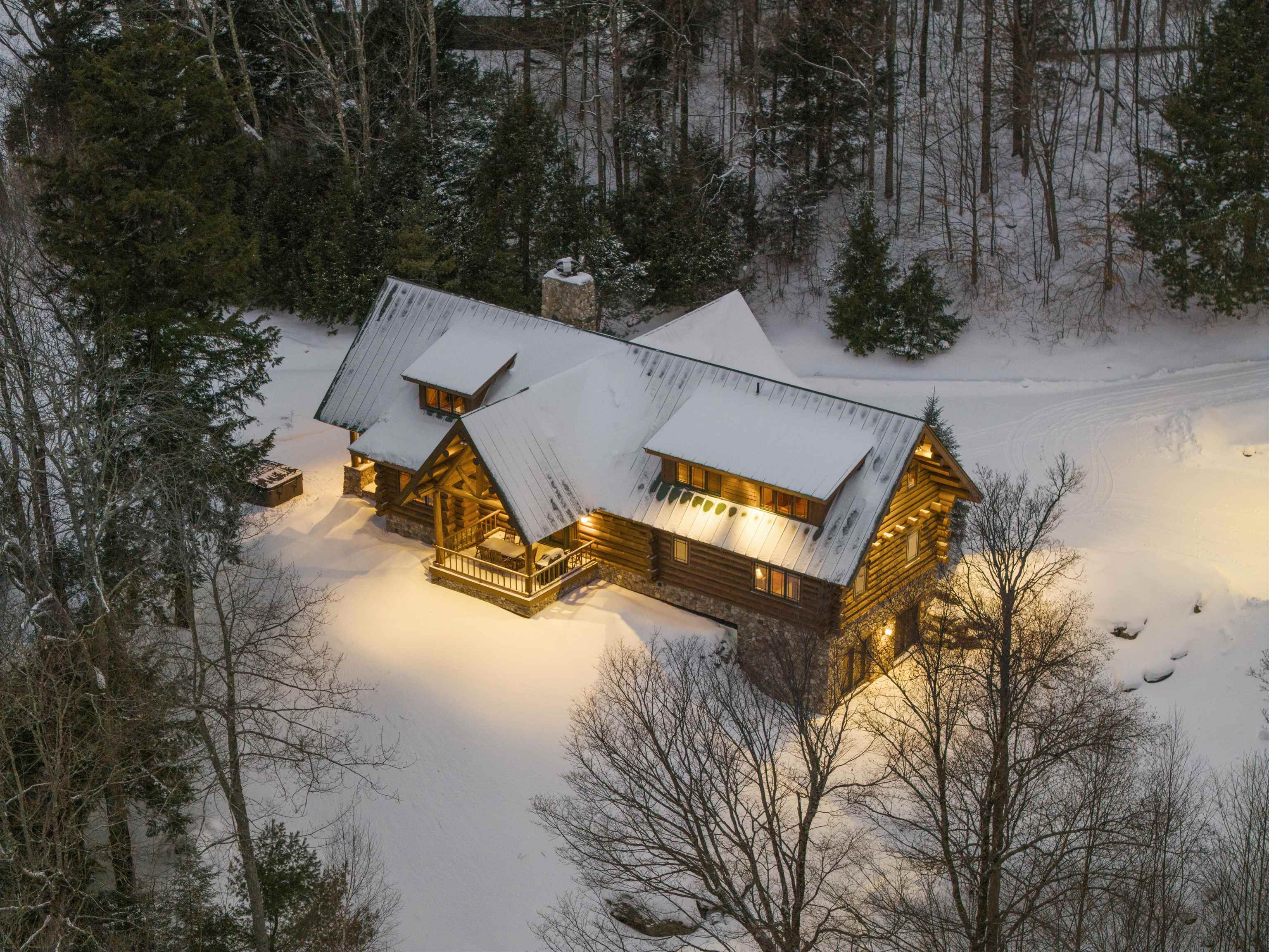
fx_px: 2566
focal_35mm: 70
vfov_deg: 21.0
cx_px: 634
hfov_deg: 27.8
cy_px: 476
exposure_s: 1/15
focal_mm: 19.4
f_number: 2.8
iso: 200
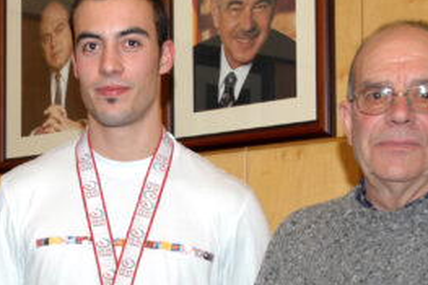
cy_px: 250
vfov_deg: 12.7
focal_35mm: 107
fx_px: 1275
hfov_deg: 18.6
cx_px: 10
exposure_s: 1/60
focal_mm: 27
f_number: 4
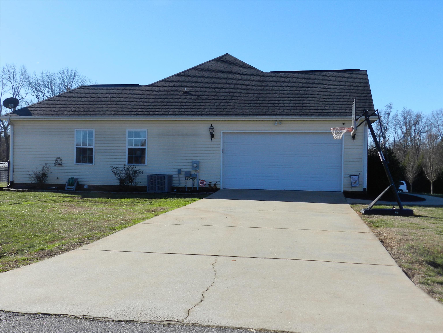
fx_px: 486
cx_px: 222
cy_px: 166
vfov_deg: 37.7
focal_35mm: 38
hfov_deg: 49.0
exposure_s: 1/1000
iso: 160
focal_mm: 6.7
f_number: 4
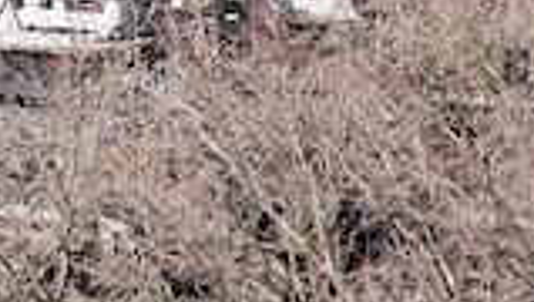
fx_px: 2836
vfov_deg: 6.1
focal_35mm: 200
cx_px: -168
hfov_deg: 10.5
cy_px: -57
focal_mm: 38
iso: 100
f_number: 4
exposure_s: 1/400
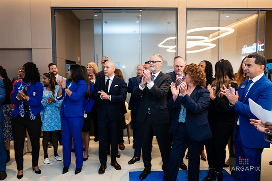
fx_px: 229
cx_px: 136
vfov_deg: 43.2
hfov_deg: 61.5
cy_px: 90
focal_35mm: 30
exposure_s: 1/200
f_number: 3.2
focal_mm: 29
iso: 500
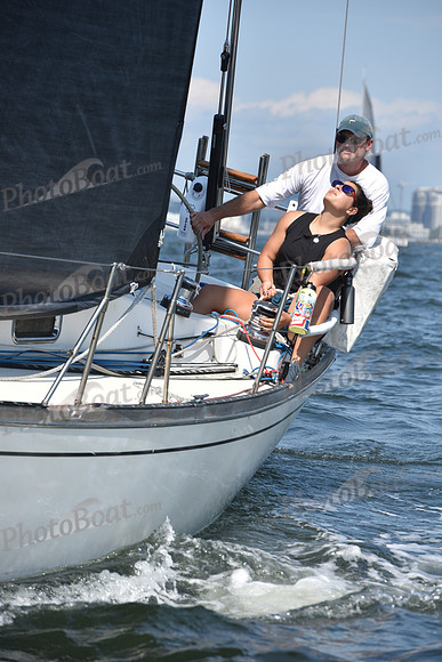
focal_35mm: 200
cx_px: 221
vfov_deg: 10.3
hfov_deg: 6.9
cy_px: 331
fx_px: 3681
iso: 320
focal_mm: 200
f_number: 8
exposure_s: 1/1250
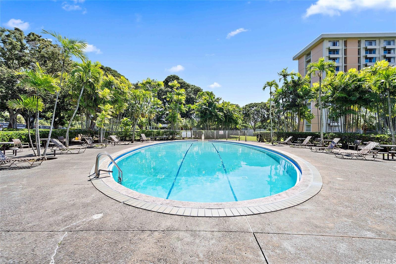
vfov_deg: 73.7
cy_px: 132
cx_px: 198
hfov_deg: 96.7
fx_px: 176
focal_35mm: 16
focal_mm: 16
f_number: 8
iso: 250
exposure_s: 1/1000
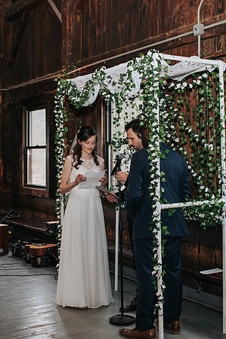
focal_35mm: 53
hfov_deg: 25.3
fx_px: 504
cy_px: 169
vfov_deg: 37.3
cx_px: 110
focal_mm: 35
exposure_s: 1/200
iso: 1000
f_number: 3.2
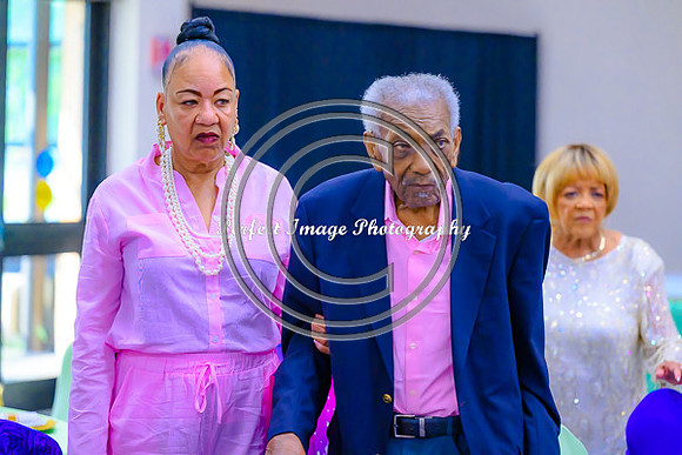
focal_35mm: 102
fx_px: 1933
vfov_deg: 13.4
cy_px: 228
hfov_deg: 20.0
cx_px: 341
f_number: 2.8
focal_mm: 102
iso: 2000
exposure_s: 1/200
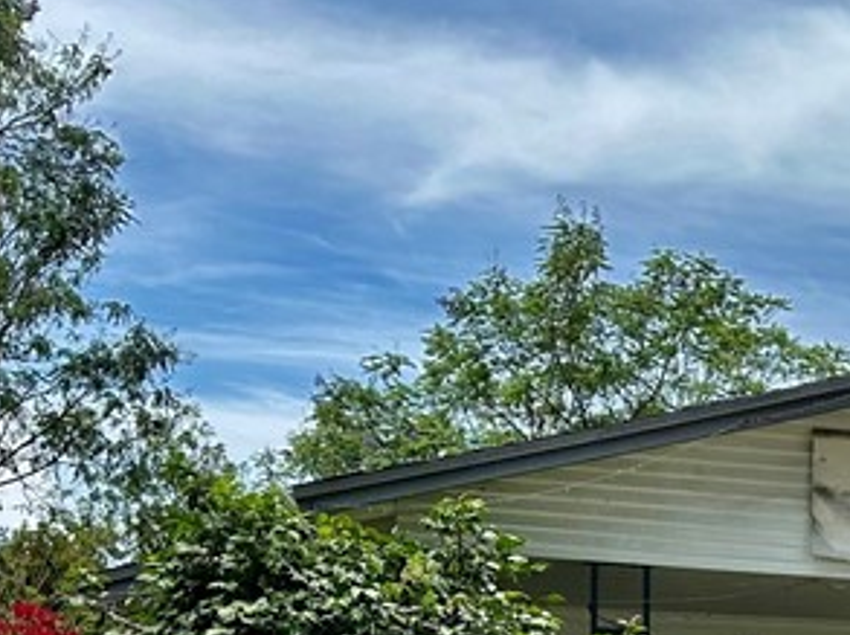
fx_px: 2060
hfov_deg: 22.1
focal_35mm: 84
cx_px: 920
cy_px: 1003
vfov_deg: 15.8
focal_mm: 6.86
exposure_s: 1/4762
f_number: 1.78
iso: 80
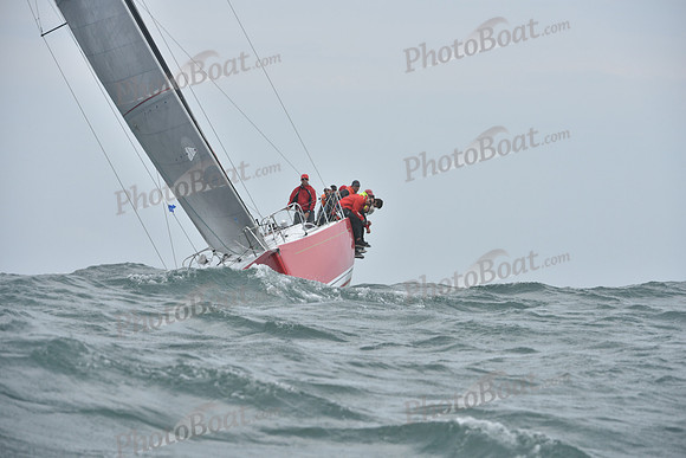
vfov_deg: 5.3
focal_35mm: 260
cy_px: 229
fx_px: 4955
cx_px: 343
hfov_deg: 7.9
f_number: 8
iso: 320
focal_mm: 260
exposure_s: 1/1000
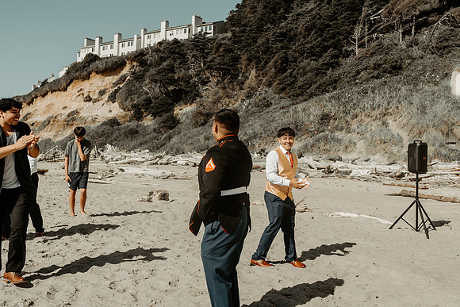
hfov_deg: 51.9
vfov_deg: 36.0
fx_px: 472
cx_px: 243
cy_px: 145
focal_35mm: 37
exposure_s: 1/3200
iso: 100
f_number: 4
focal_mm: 35
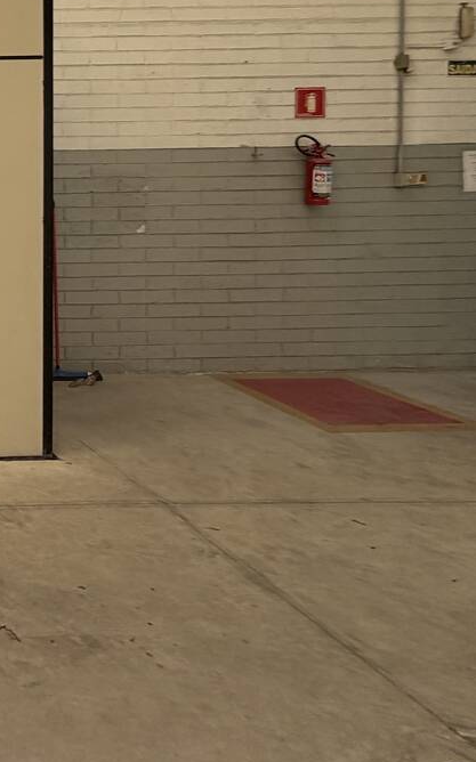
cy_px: 161
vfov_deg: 55.8
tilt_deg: -4.3
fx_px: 665
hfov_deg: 26.3
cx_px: -266
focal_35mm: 32
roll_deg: +1.0
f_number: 2.2
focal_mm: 2.22
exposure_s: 1/121
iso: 64
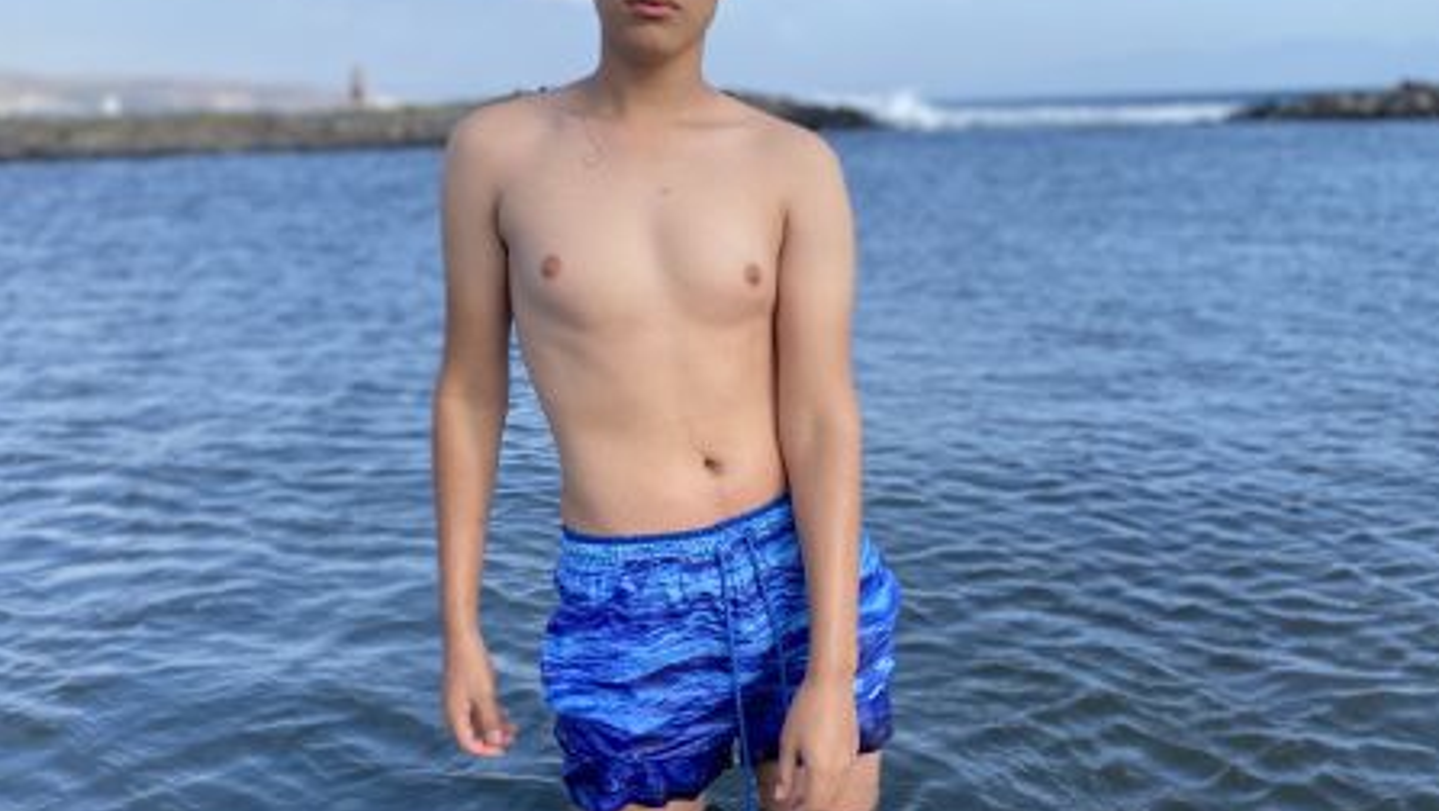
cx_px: 718
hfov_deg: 52.8
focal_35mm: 38
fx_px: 1451
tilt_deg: -8.7
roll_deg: +1.5
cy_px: 351
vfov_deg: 31.2
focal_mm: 4.25
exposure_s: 1/1808
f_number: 1.8
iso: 32
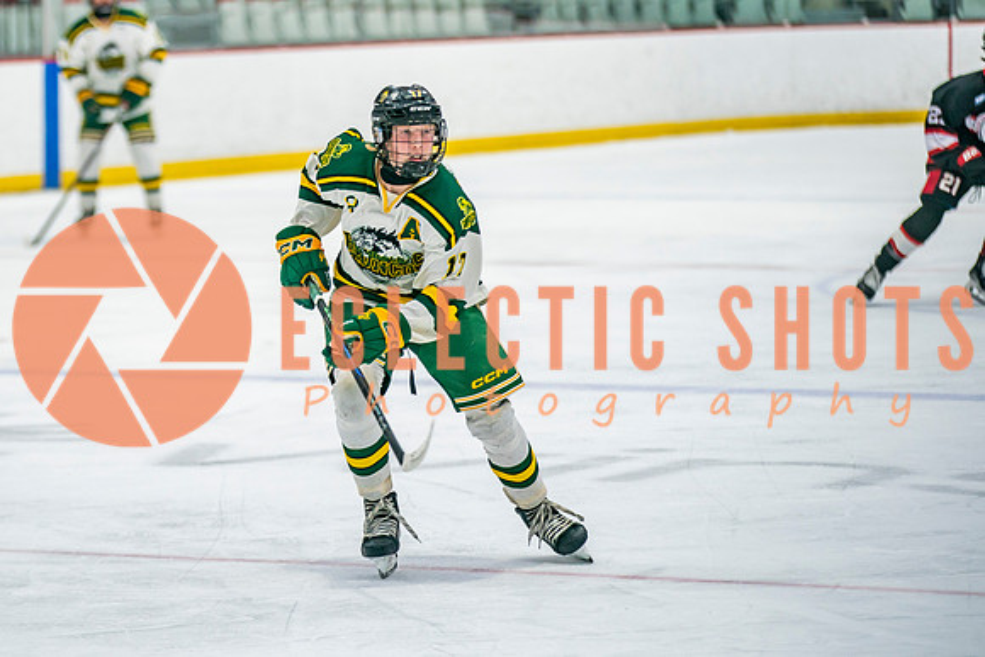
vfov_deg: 6.9
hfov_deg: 10.4
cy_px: 227
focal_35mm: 198
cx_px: 320
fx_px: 5410
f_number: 2.8
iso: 640
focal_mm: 142
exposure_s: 1/640
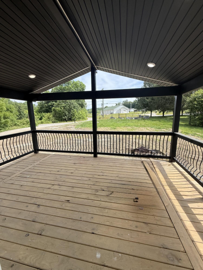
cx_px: 102
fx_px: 110
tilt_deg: -8.3
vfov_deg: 102.1
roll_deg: +0.7
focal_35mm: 14
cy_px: 135
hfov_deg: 85.7
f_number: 2.2
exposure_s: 1/1211
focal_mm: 2.22
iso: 64
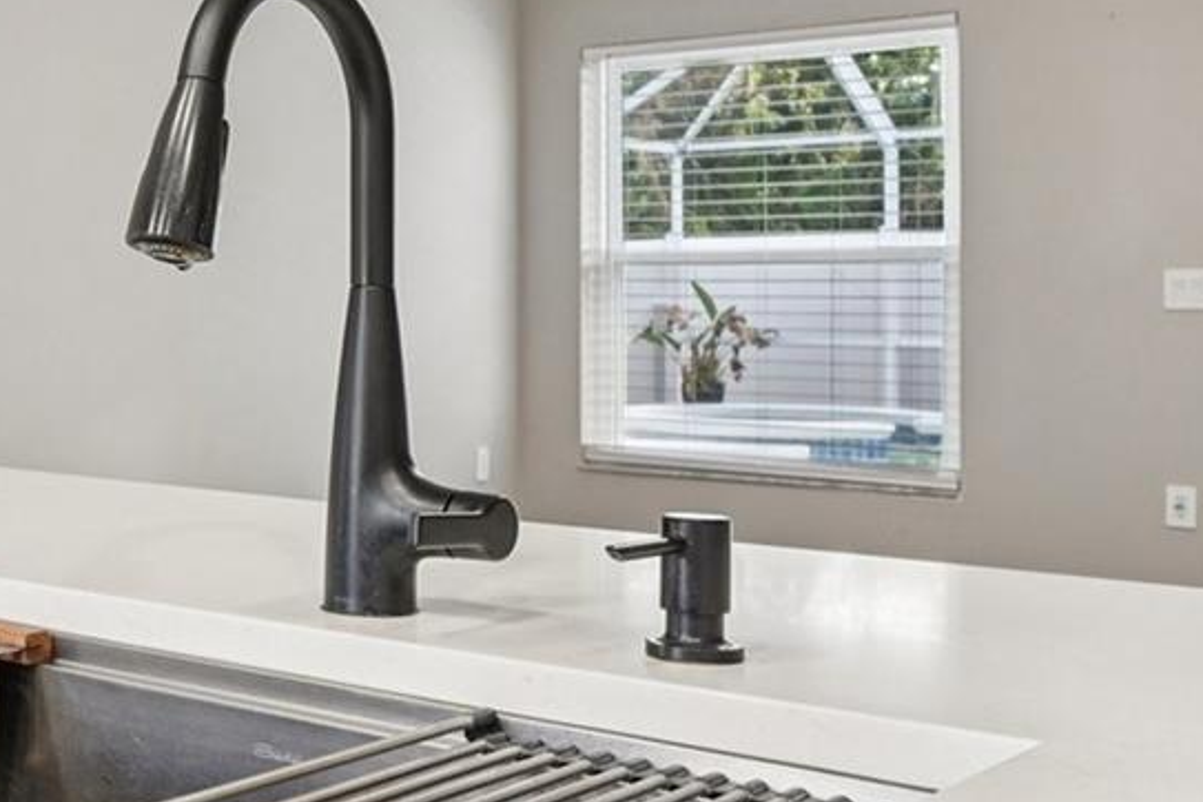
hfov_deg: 31.1
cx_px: -168
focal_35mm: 56
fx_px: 1871
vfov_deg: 24.1
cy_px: 270
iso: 400
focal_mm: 19
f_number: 8
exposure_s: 1/13
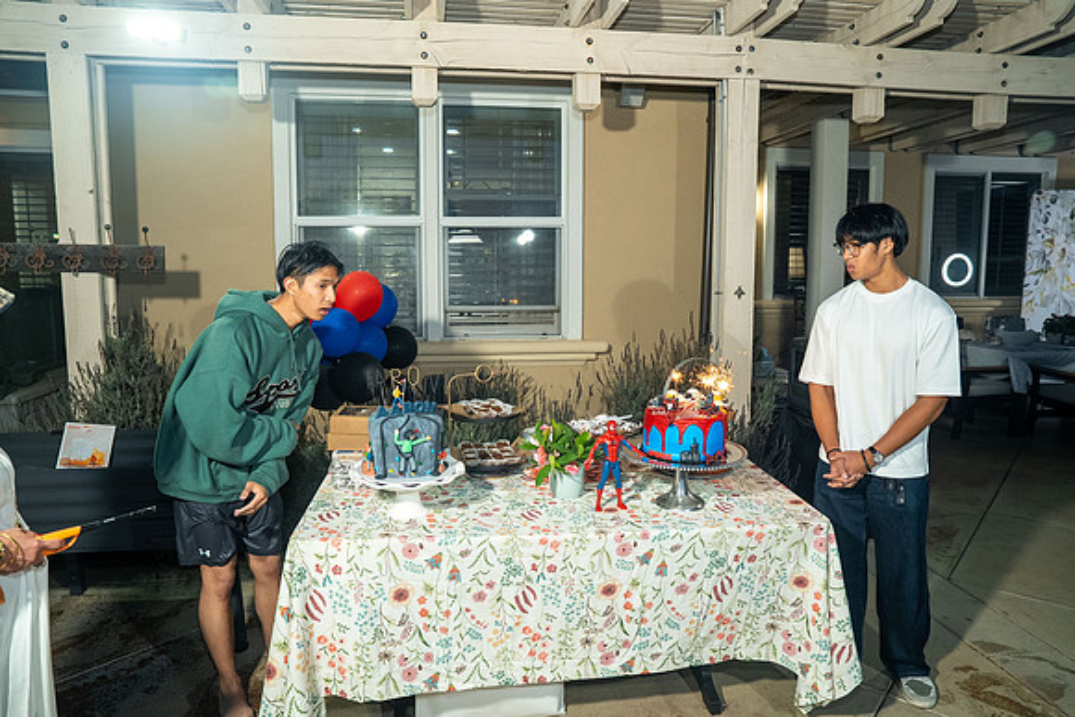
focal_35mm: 24
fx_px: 717
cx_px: 538
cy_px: 358
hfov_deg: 73.7
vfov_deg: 53.2
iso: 640
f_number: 3.5
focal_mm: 24
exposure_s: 1/160
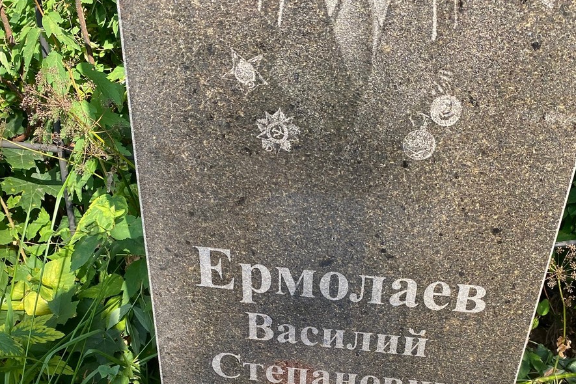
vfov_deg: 29.2
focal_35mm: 44
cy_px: 349
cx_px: 338
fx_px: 704
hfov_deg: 44.3
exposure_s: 1/600
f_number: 1.8
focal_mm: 4.25
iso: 32
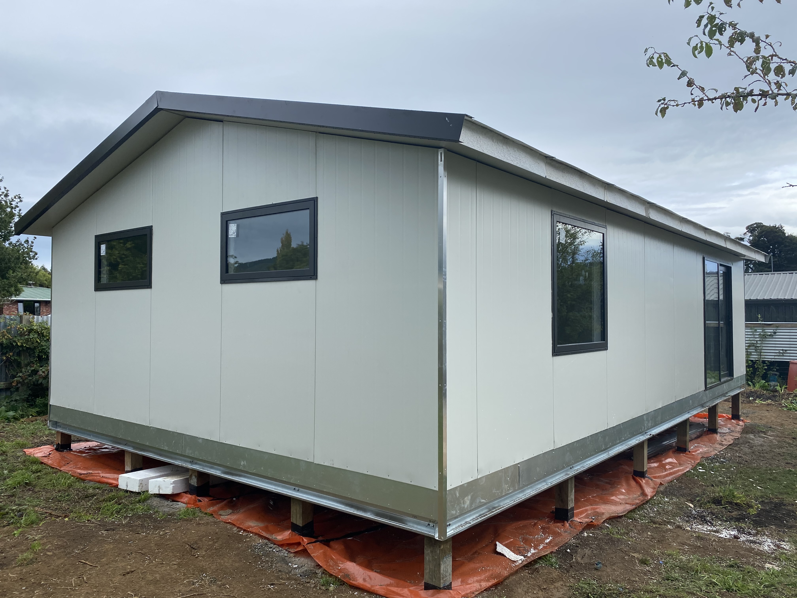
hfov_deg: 67.3
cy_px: 299
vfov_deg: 53.1
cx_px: 398
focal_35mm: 26
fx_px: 599
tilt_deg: +1.2
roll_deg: -1.5
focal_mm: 4.25
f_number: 1.8
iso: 32
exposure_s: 1/827
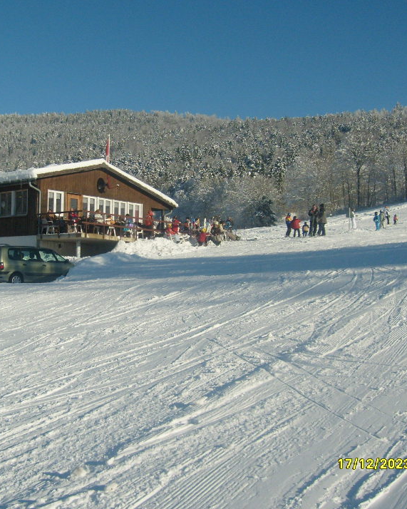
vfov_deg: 38.0
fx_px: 738
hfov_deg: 30.5
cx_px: 118
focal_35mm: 49
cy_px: 247
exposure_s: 1/500
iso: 80
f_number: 7.1
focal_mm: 5.8
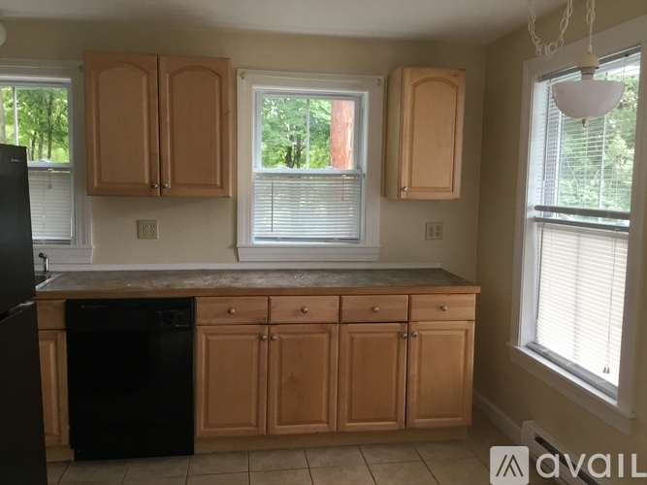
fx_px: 579
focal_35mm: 31
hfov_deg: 58.4
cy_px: 242
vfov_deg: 45.4
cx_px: 324
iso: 64
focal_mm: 3.3
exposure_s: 1/30
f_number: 2.4
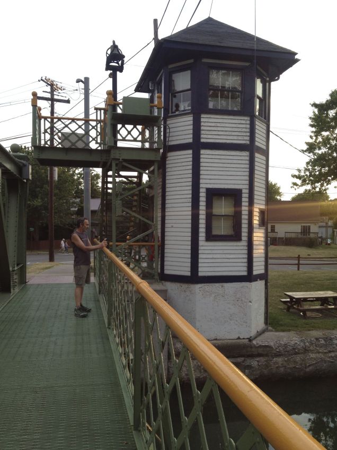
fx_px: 454
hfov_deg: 40.7
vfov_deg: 52.6
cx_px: 168
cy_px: 225
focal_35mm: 35
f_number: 2.4
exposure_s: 1/220
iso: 50
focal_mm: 4.28
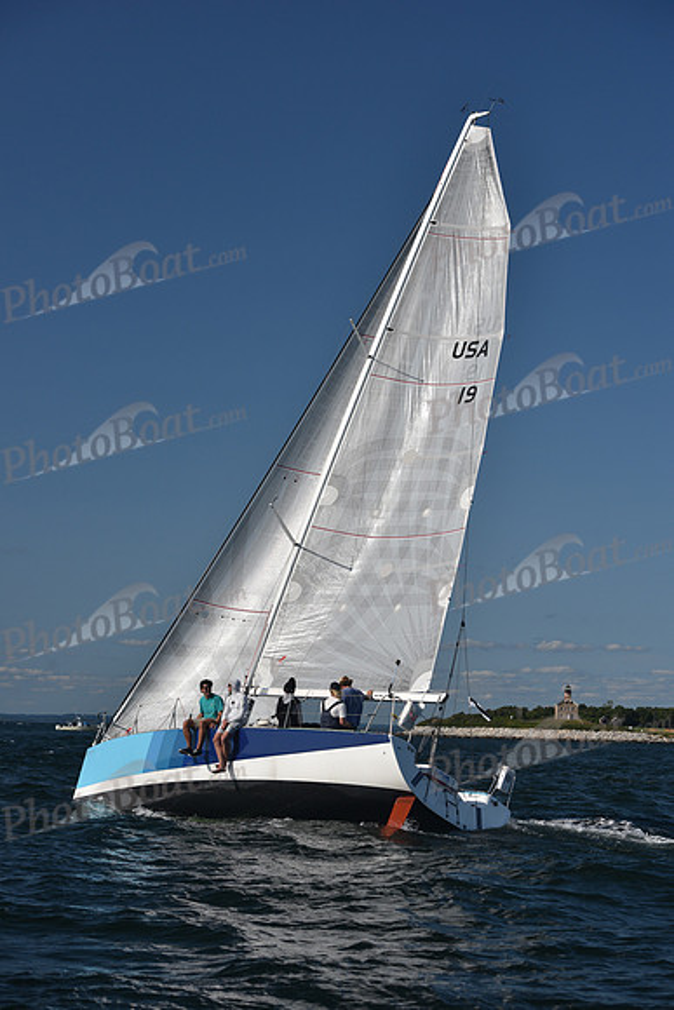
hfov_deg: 19.5
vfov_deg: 28.8
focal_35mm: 70
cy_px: 505
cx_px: 337
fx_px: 1965
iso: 250
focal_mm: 70
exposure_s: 1/1000
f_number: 7.1
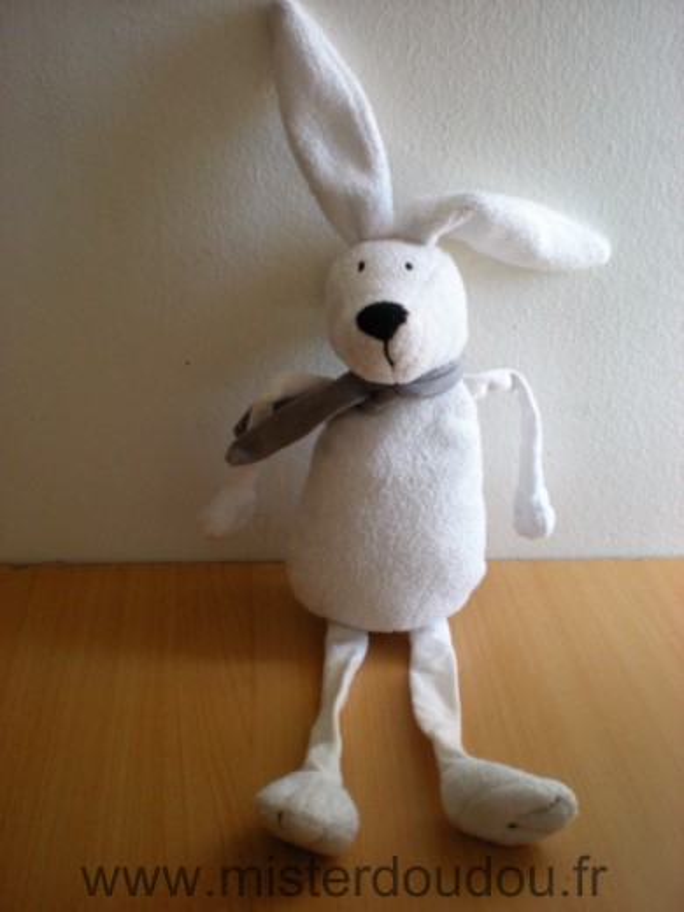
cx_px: 342
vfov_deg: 49.0
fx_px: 1001
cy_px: 456
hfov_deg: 37.7
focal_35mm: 38
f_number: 3.1
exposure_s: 1/44.2
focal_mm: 6.3
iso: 200
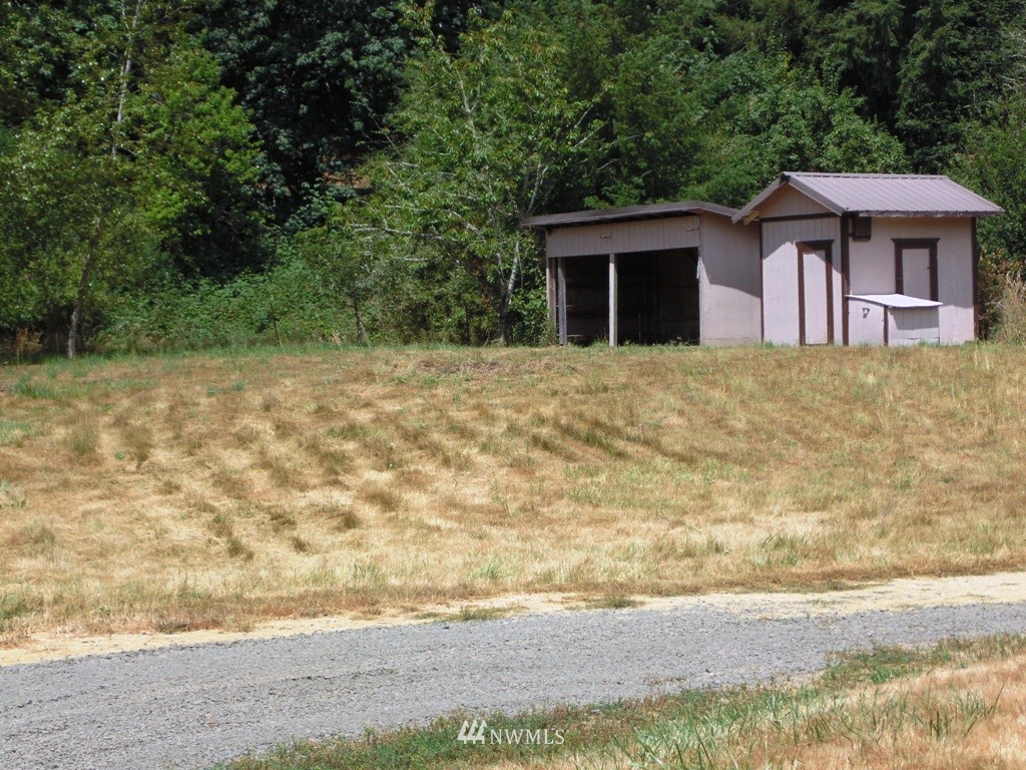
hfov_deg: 24.7
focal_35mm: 79
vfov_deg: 18.7
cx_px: 513
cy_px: 385
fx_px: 2342
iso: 80
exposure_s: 1/800
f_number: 4.3
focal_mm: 14.1
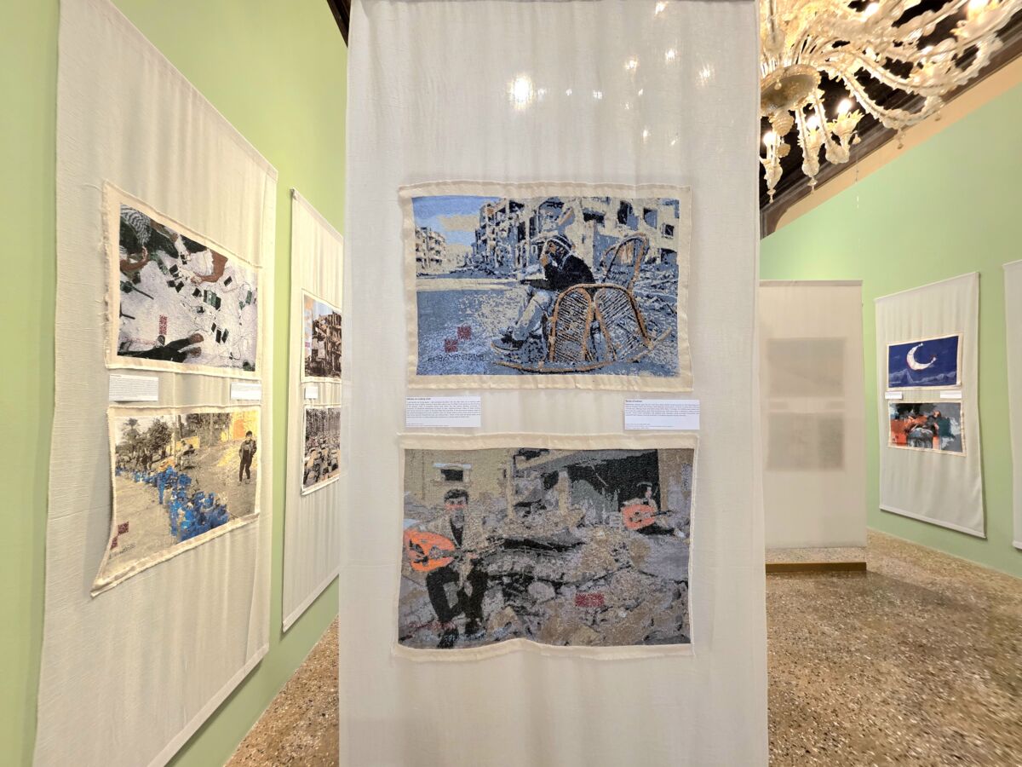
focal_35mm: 13
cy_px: 384
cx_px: 511
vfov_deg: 89.9
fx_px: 384
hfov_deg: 106.2
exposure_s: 1/101
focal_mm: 2.2
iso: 160
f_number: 1.9
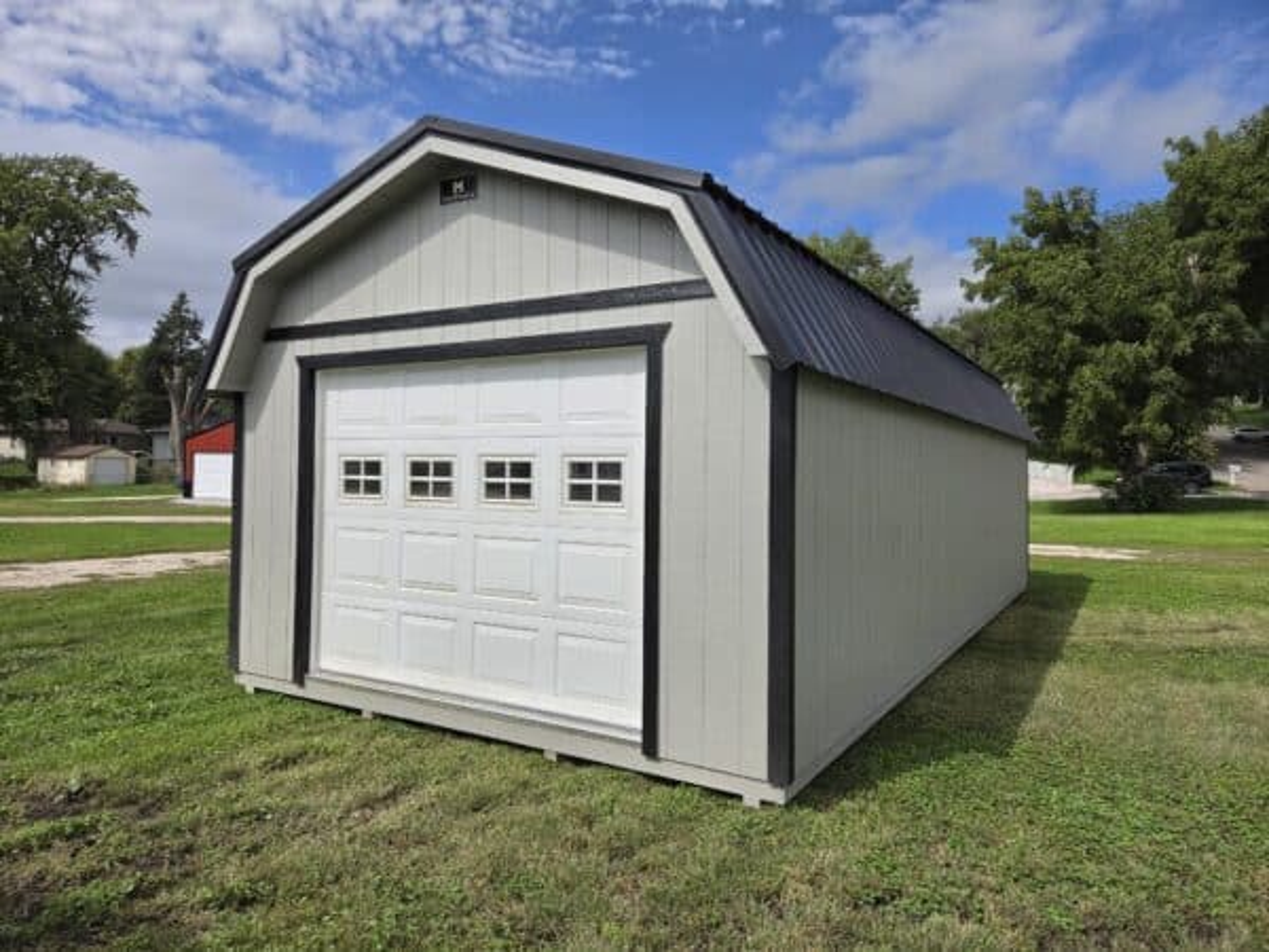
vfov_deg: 58.9
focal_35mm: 23
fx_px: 843
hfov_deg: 73.9
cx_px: 634
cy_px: 476
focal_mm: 5.4
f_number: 1.8
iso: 80
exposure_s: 1/7734
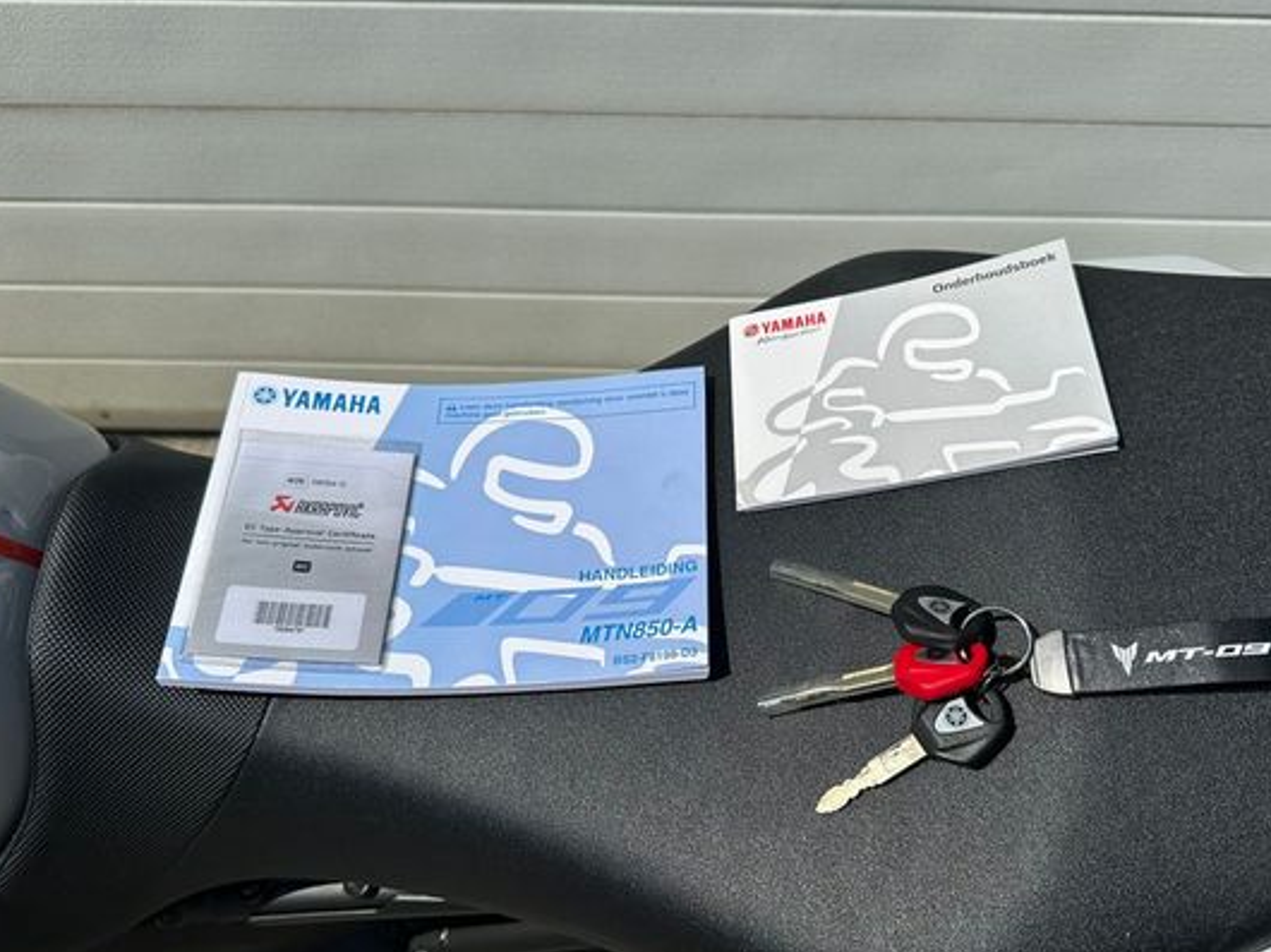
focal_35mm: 29
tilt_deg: -47.3
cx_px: 700
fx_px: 1064
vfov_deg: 48.2
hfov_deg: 61.5
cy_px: 511
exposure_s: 1/12048
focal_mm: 6.86
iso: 80
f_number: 1.78
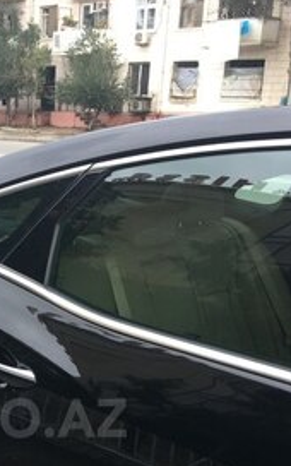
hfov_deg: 22.2
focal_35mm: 56
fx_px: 711
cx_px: -5
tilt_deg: -23.1
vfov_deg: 34.3
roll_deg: +0.3
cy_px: 418
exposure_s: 1/100
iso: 32
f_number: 2.2
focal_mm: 4.15
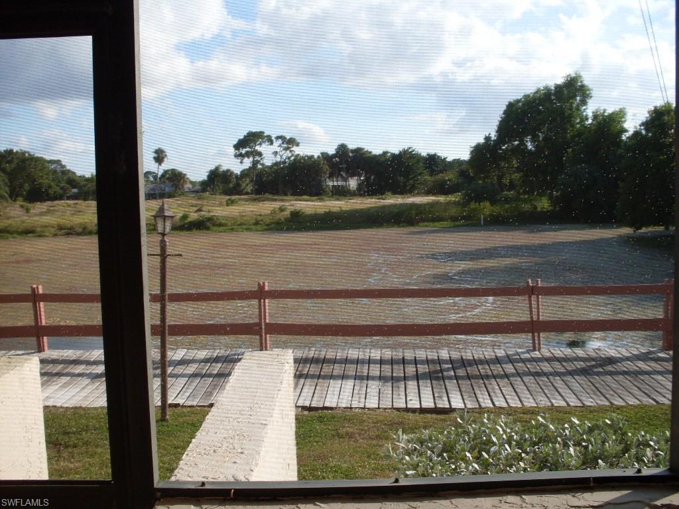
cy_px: 254
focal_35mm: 38
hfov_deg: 49.0
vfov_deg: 37.7
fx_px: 745
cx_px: 340
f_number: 8.4
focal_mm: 6.3
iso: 80
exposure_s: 1/125
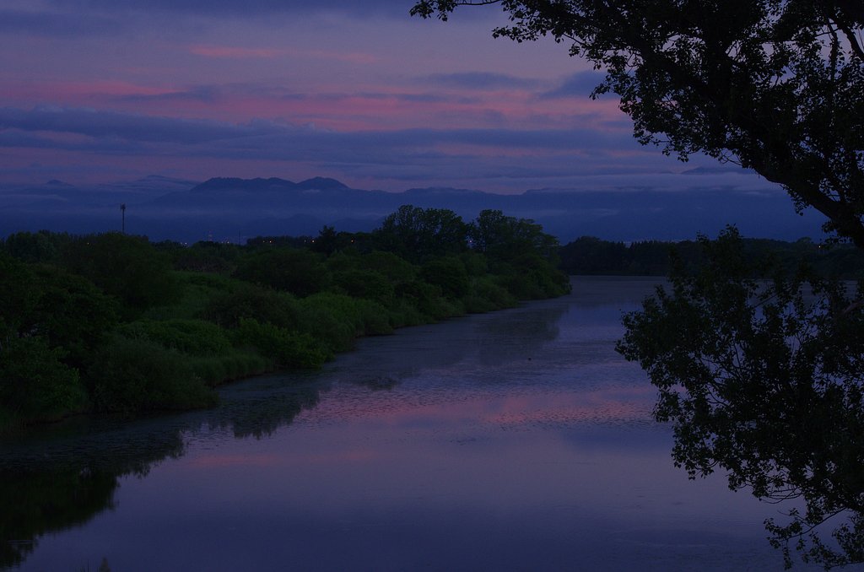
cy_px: 286
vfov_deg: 14.5
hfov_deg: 21.7
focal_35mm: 94
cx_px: 432
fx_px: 2251
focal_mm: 62.5
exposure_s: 1/10
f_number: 10
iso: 400
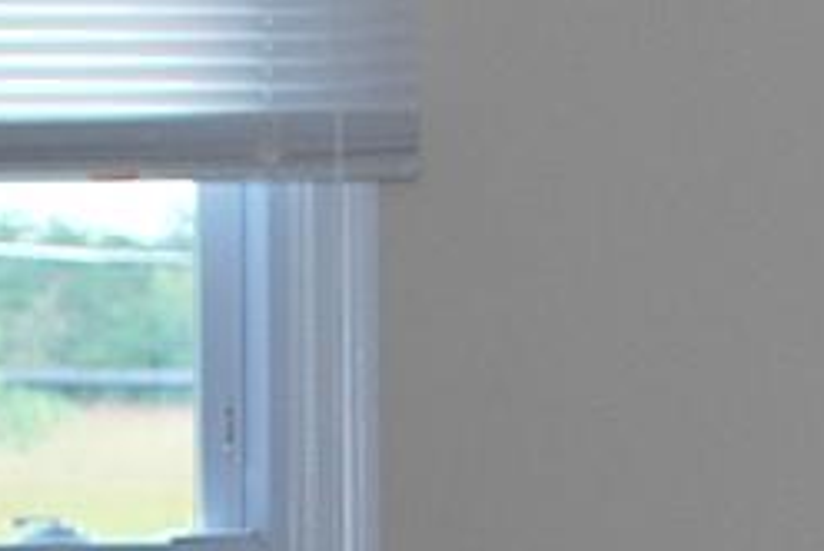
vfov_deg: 5.7
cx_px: 60
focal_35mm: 234
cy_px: 1218
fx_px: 5362
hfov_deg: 8.7
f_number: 3.8
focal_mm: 20
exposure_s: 1/60
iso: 200
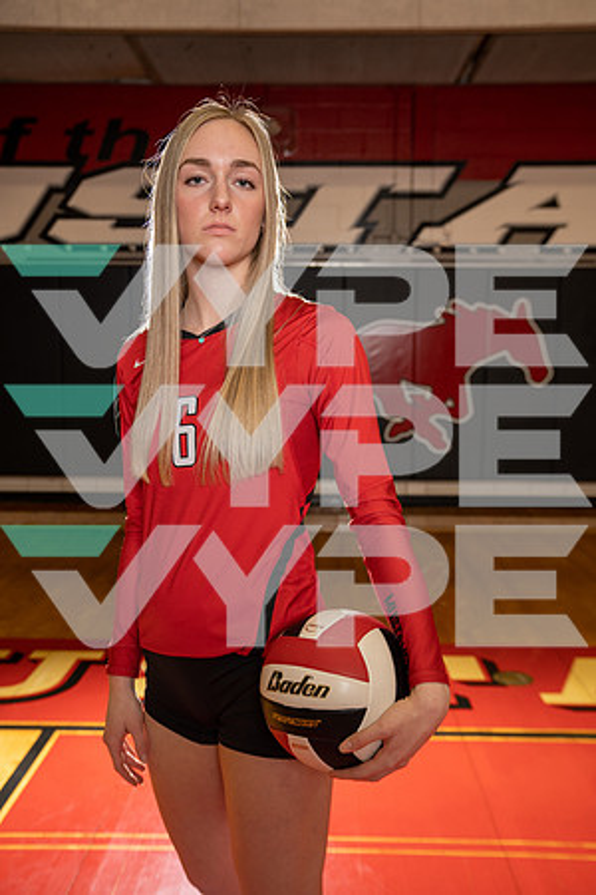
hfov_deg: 38.9
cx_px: 298
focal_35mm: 34
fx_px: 844
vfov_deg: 55.8
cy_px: 448
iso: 250
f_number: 4
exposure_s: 1/250
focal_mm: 34
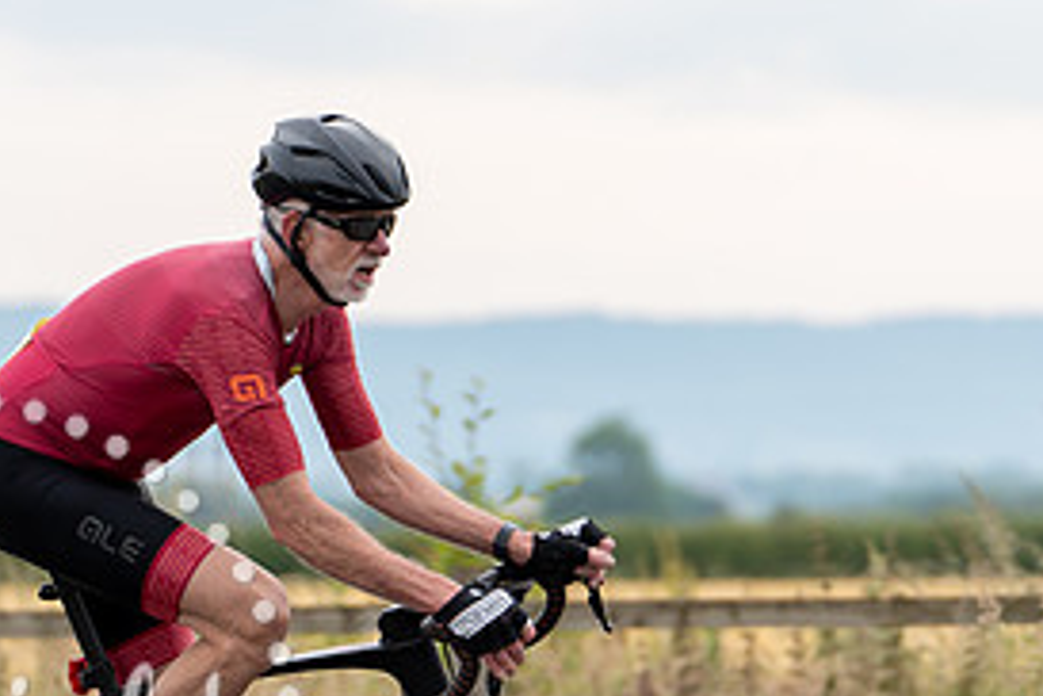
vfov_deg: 4.1
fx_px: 9792
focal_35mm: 338
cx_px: 466
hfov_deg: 6.1
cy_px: 396
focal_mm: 131
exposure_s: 1/800
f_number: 3.2
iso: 160
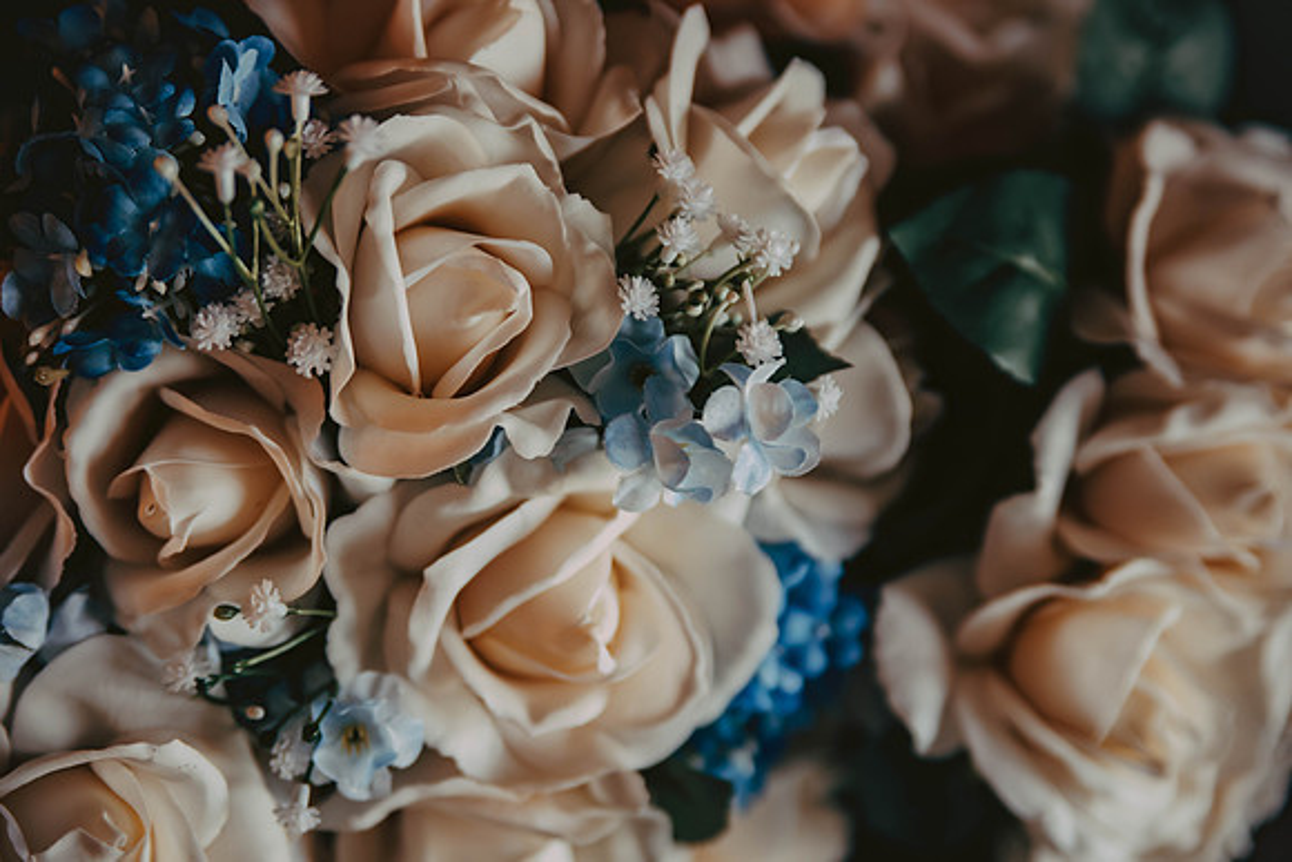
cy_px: 431
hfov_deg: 27.0
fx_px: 2692
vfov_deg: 18.2
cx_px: 646
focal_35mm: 75
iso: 320
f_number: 2.8
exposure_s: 1/125
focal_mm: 75
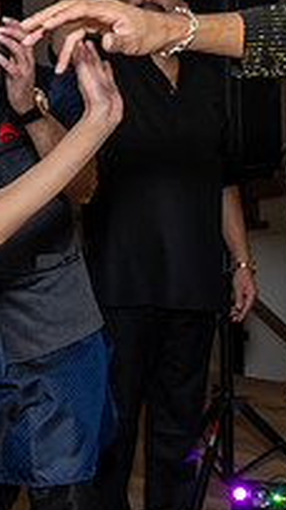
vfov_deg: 23.2
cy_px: 366
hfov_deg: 12.6
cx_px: -145
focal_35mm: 91
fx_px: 1228
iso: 1000
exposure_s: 1/250
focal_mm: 17
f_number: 7.1
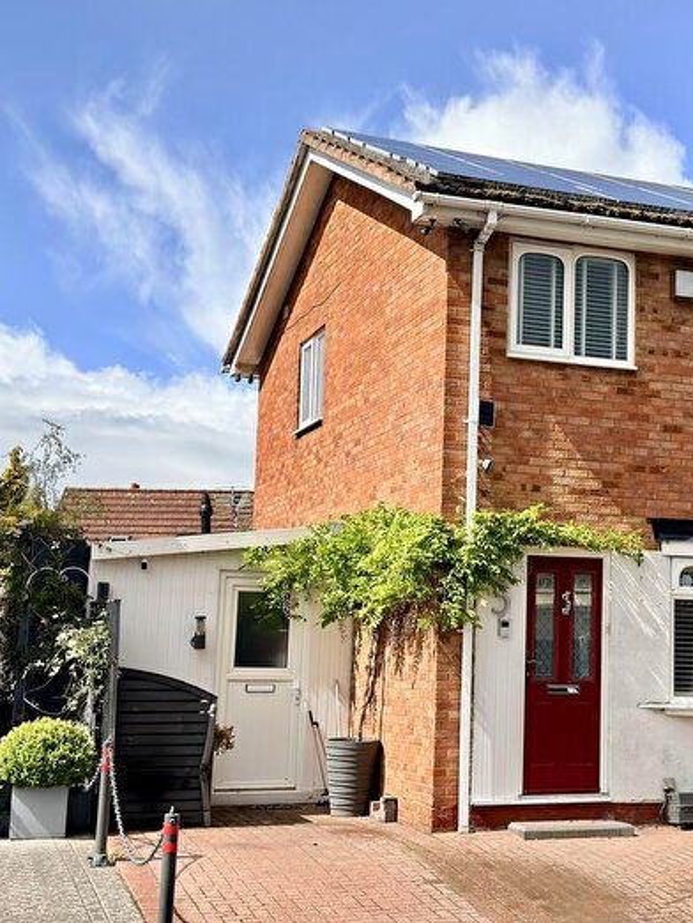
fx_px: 1574
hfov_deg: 24.2
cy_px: 462
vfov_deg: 32.7
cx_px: 605
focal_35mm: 59
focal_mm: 6.76
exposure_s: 1/3953
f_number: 1.78
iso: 64
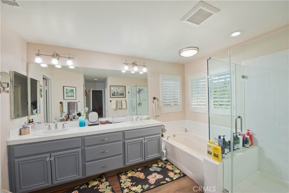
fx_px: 112
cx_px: 144
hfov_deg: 104.2
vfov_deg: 81.2
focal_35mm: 14
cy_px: 96
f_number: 5.6
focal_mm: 14
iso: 400
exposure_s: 1/320
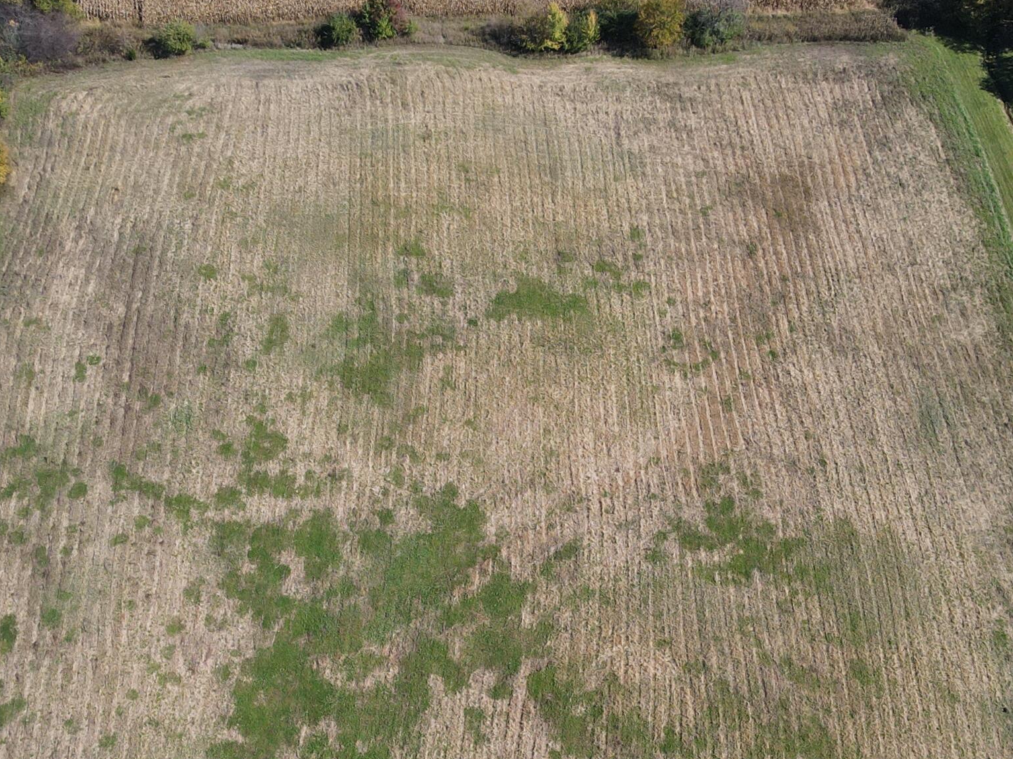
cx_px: 471
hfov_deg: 40.4
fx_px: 1375
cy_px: 655
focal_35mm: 47
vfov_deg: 29.8
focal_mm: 4.5
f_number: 2.8
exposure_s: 1/500
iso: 110
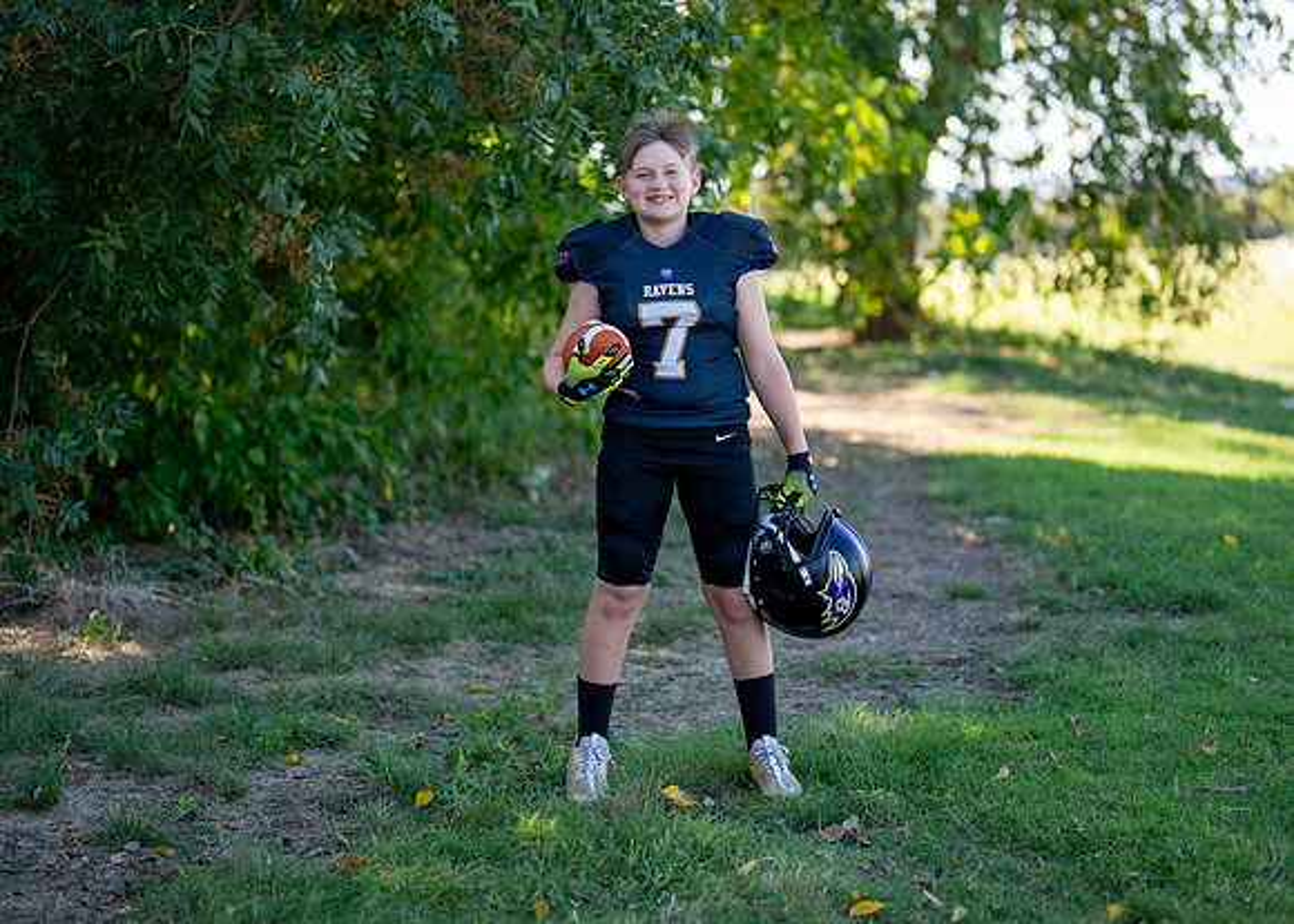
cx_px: 675
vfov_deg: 23.2
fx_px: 2245
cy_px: 423
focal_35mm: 61
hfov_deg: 32.2
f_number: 1.2
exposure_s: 1/1250
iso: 100
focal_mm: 50
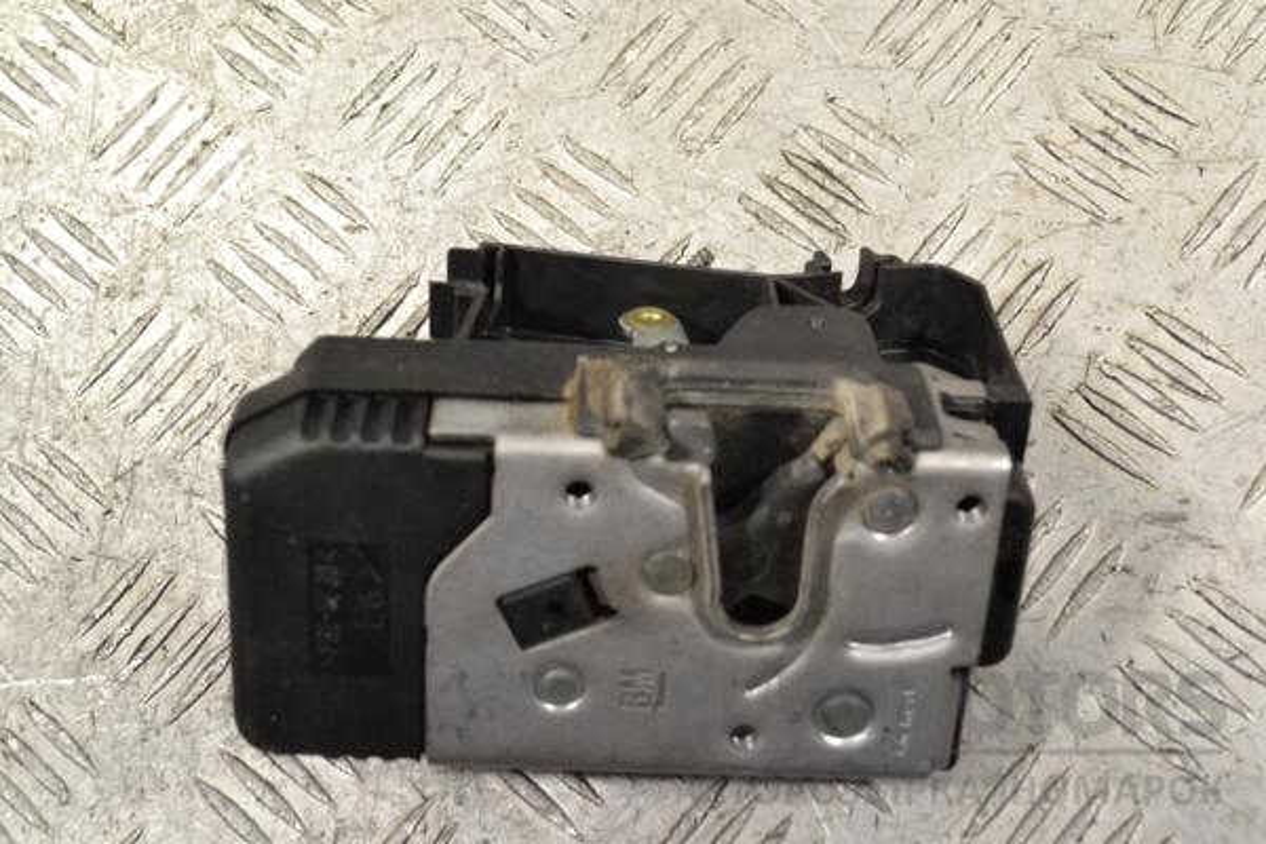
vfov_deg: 25.1
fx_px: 1899
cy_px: 422
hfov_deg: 36.9
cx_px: 633
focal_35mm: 54
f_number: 8
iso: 3200
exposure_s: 1/250
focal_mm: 36
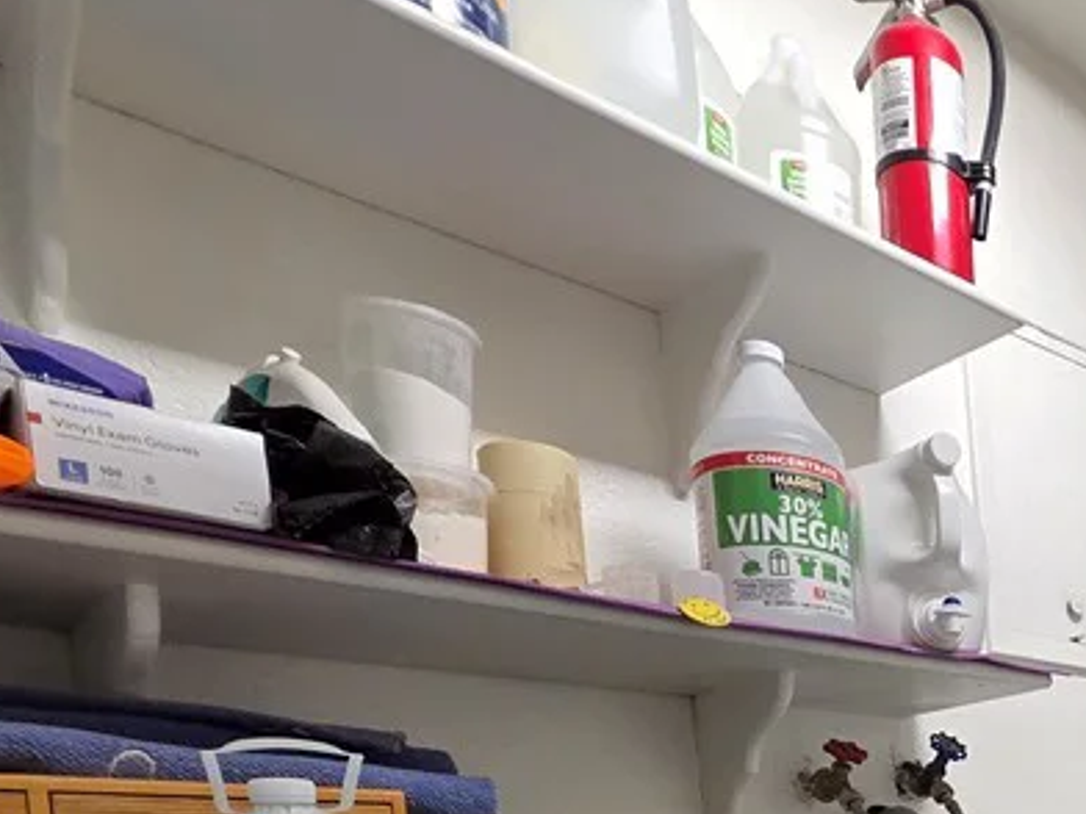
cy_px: 983
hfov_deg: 42.3
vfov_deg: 33.7
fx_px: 1067
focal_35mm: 34
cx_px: 1200
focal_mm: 2.2
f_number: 2.2
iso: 250
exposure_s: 1/60
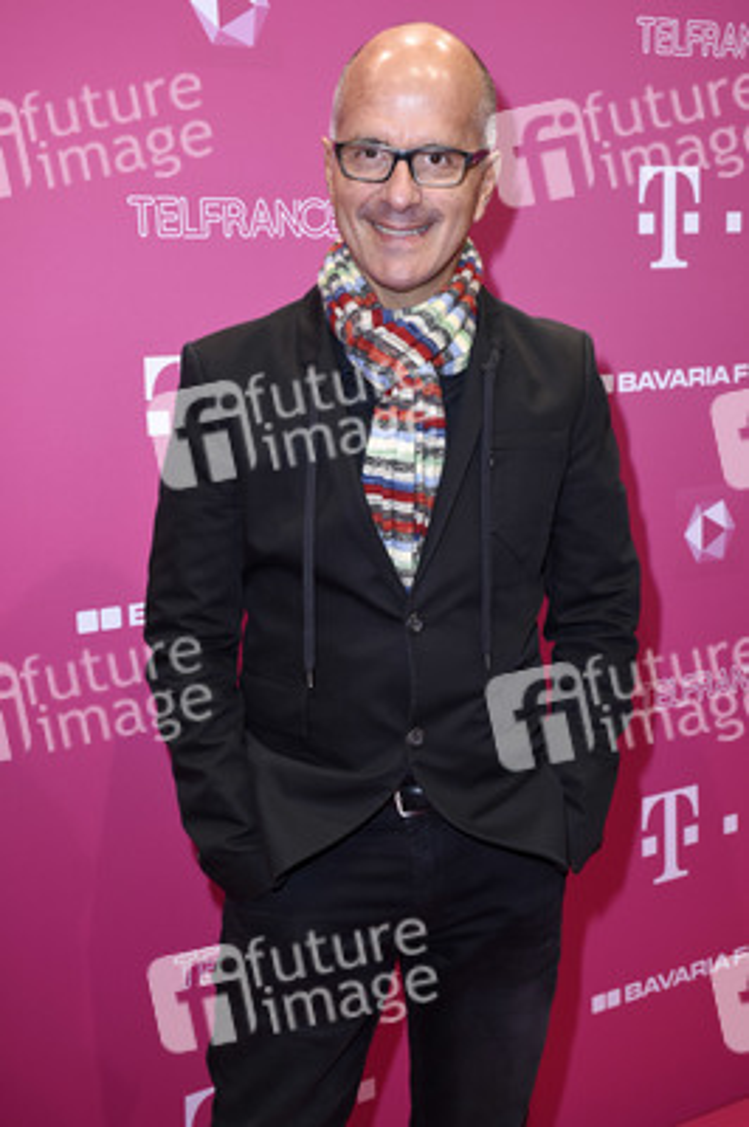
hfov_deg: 28.0
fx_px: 1500
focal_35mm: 48
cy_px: 564
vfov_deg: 41.1
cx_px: 374
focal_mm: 32
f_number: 6.3
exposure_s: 1/160
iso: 500
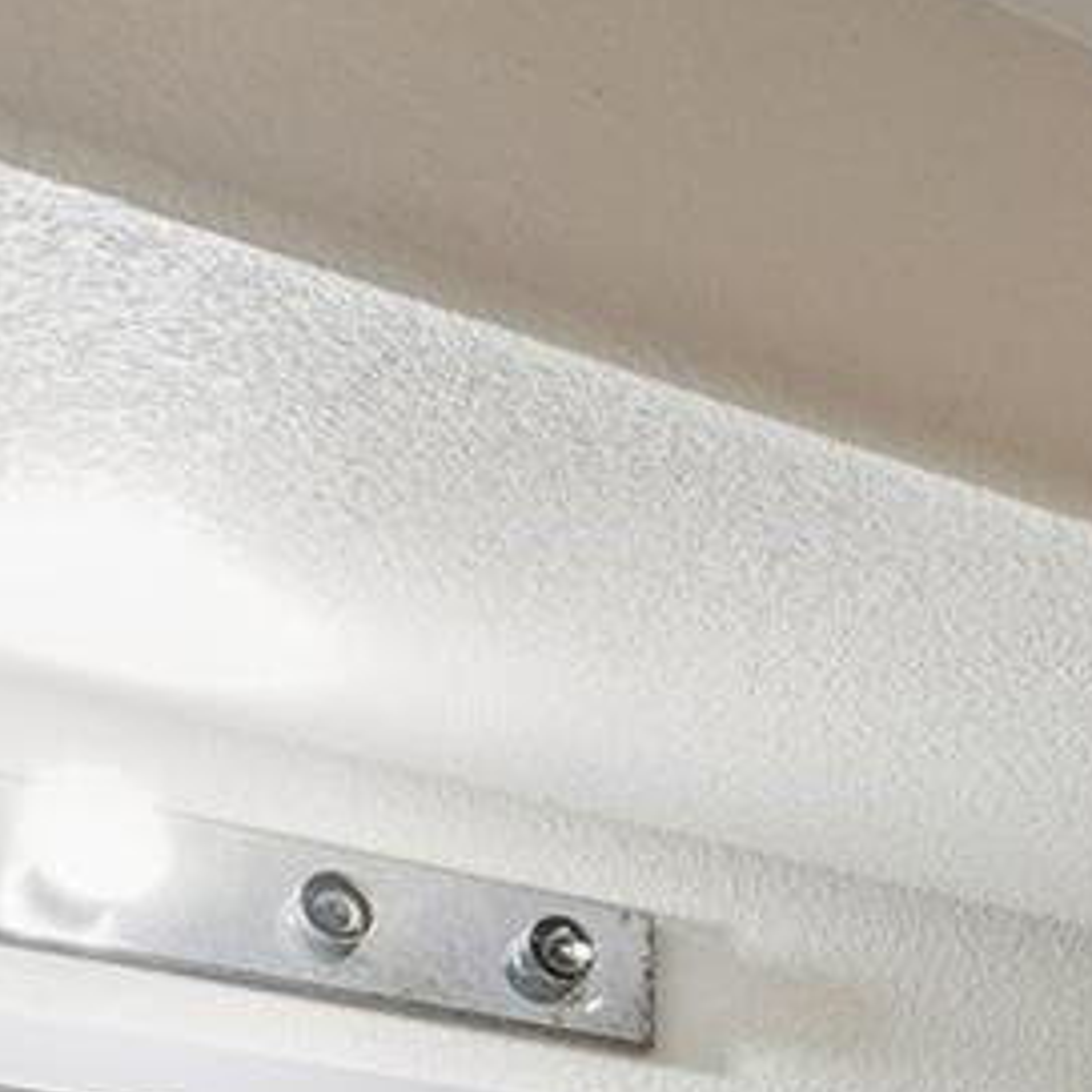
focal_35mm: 75
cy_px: 1871
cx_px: 1919
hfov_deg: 18.5
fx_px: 2677
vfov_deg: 18.7
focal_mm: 10
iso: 320
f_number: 9
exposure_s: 1/6
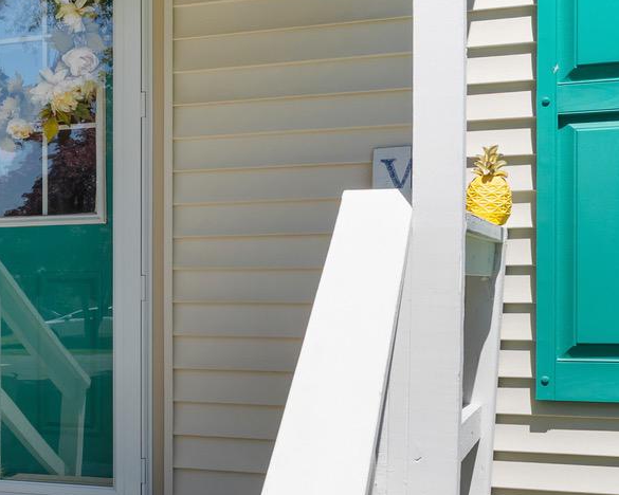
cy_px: 340
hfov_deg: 23.0
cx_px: -240
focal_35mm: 71
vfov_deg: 21.5
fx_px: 1300
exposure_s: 1/640
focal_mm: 14.4
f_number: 7.1
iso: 200
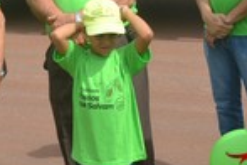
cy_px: 5
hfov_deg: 13.9
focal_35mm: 147
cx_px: 77
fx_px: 1009
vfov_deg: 9.3
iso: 100
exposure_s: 1/320
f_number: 9
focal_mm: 32
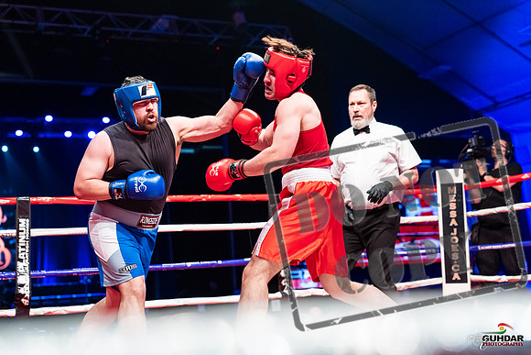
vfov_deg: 24.2
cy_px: 178
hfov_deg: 35.6
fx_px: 826
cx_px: 266
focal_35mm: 56
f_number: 2.8
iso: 4000
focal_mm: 56
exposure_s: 1/1000
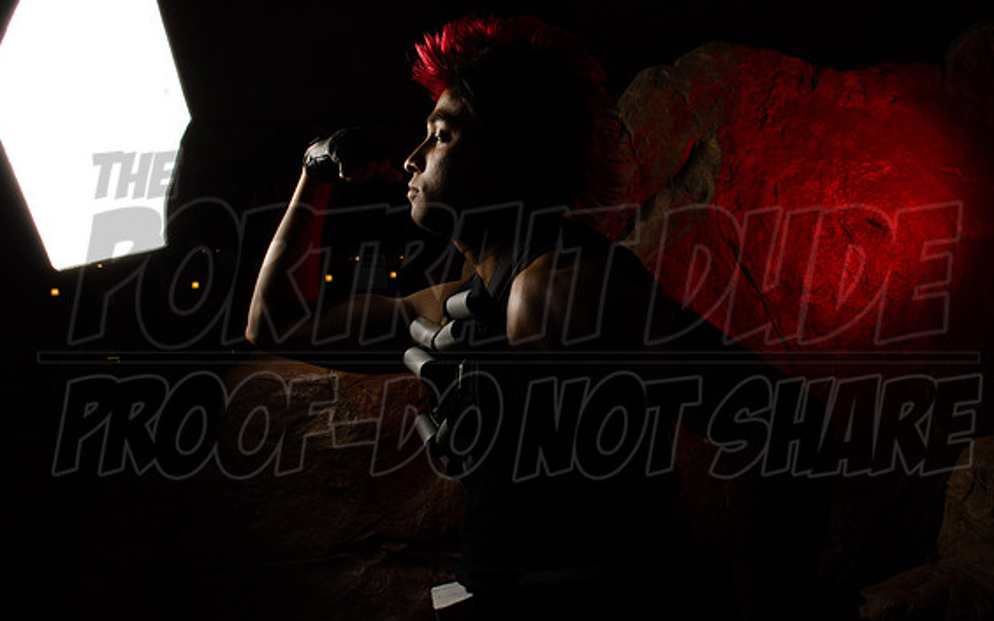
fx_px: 975
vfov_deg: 35.3
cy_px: 317
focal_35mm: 36
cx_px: 505
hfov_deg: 54.0
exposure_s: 1/60
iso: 200
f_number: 22
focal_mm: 23
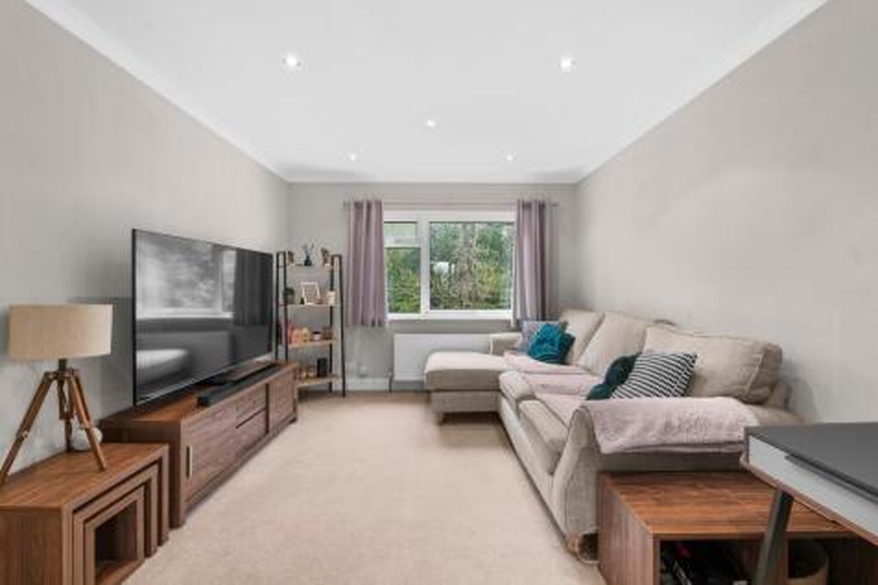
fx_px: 390
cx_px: 439
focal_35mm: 16
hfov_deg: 96.8
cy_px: 292
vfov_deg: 73.7
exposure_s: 1/2.5
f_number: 8
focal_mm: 16
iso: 320
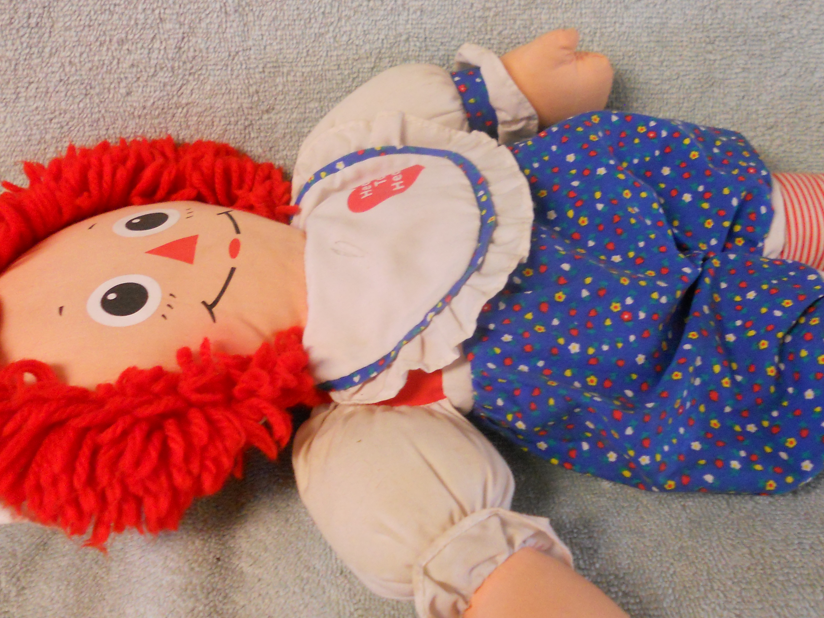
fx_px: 1095
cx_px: 466
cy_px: 276
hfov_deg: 41.2
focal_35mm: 46
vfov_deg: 31.5
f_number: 3.5
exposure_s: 1/25
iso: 400
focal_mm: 5.8
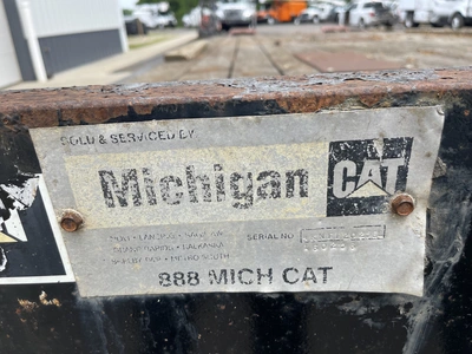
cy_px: 177
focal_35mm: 25
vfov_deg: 54.9
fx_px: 341
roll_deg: +4.4
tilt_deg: -24.9
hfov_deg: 69.4
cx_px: 236
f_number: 1.6
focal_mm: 5.1
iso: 32
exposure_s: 1/1689
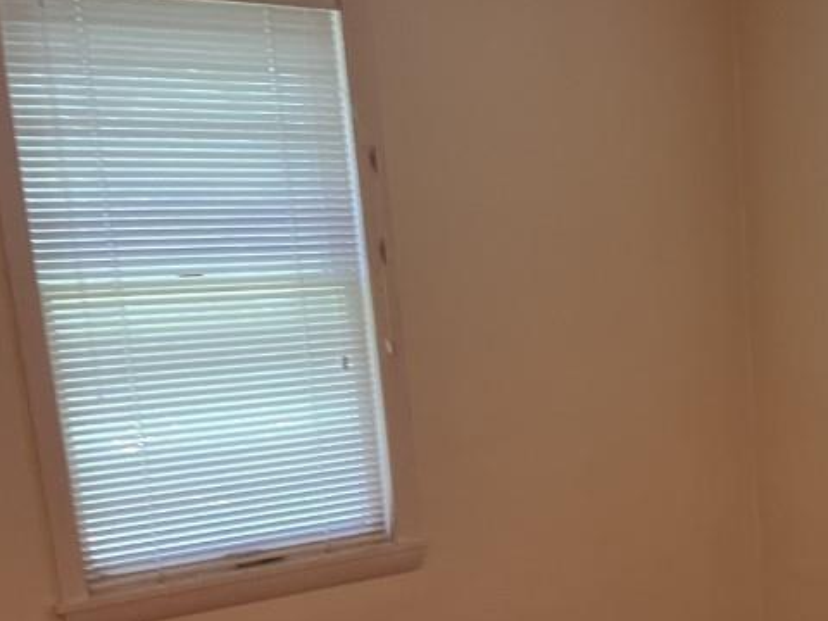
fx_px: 1555
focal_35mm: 65
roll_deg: +0.8
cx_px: 938
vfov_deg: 21.7
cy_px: 631
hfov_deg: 27.1
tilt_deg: -13.3
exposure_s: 1/60
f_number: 1.6
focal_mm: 5.1
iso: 320
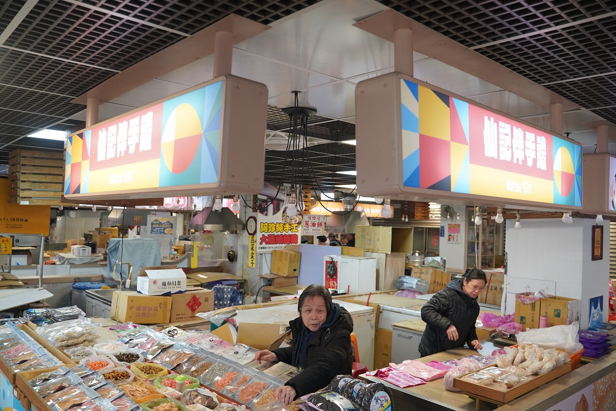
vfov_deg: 46.4
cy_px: 206
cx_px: 308
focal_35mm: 28
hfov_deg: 65.5
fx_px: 479
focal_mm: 28
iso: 2500
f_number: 4
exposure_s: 1/160
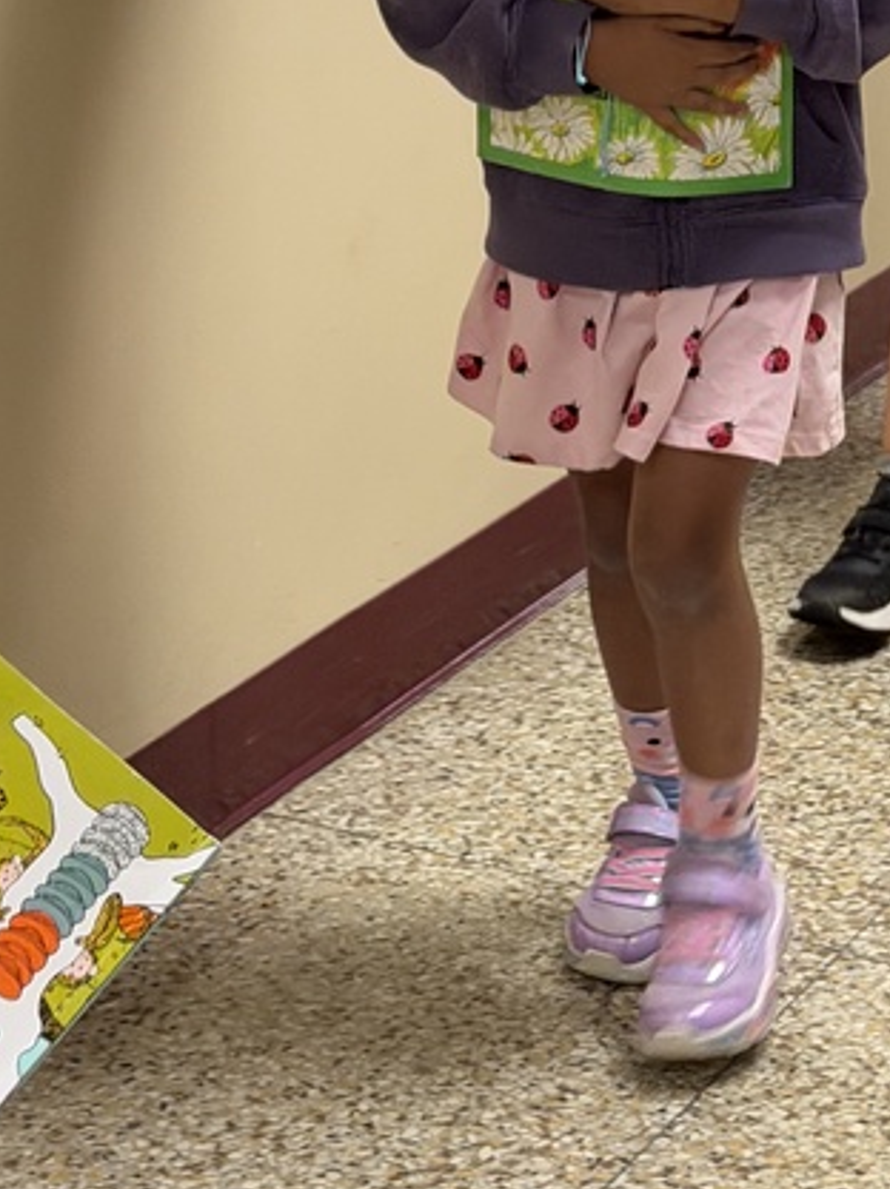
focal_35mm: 118
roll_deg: -1.1
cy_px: -188
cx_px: 730
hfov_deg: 12.5
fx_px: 4051
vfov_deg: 16.1
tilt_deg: -10.8
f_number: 1.78
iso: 200
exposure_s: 1/60
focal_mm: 6.76
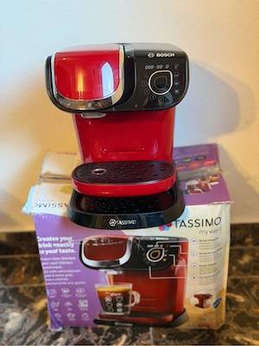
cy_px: 173
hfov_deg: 30.3
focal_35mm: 48
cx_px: 130
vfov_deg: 39.7
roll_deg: +1.8
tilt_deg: -27.7
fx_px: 479
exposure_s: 1/33
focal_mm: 6.76
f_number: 1.78
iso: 400
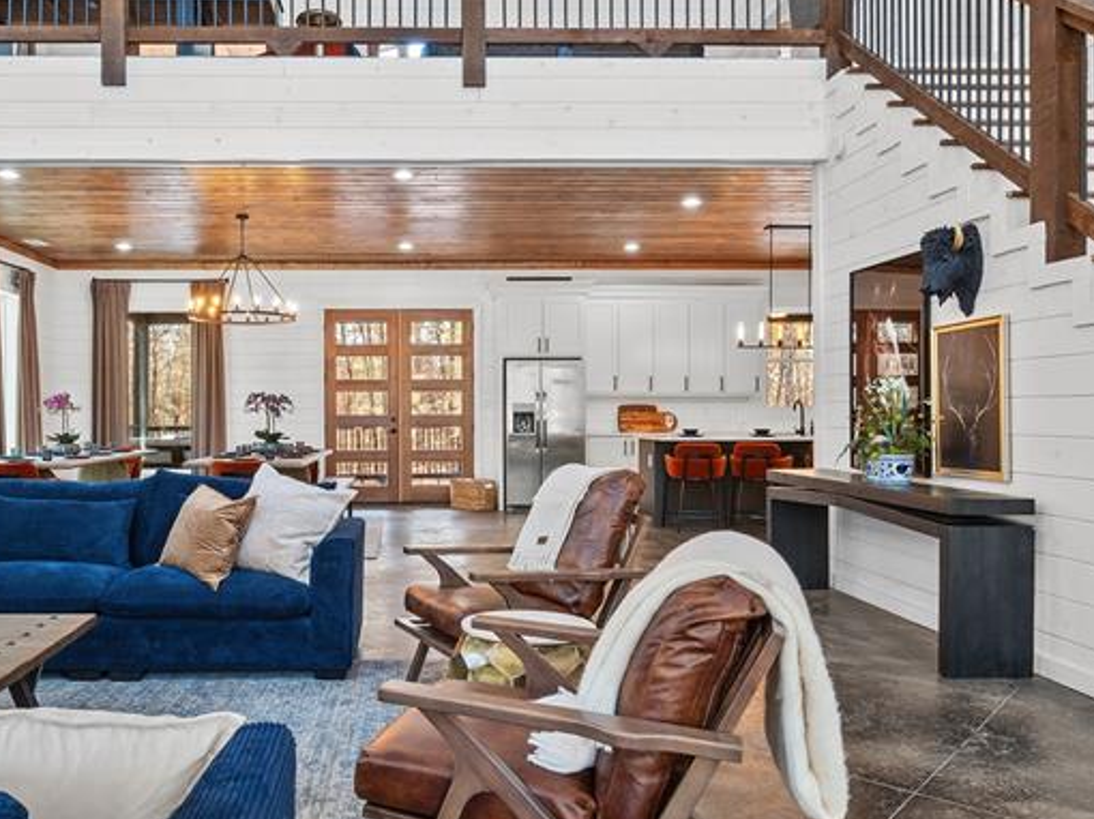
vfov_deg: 51.3
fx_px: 853
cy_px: 416
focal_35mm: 27
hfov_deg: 64.5
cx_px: 419
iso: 250
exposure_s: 1/2
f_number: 9
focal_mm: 14
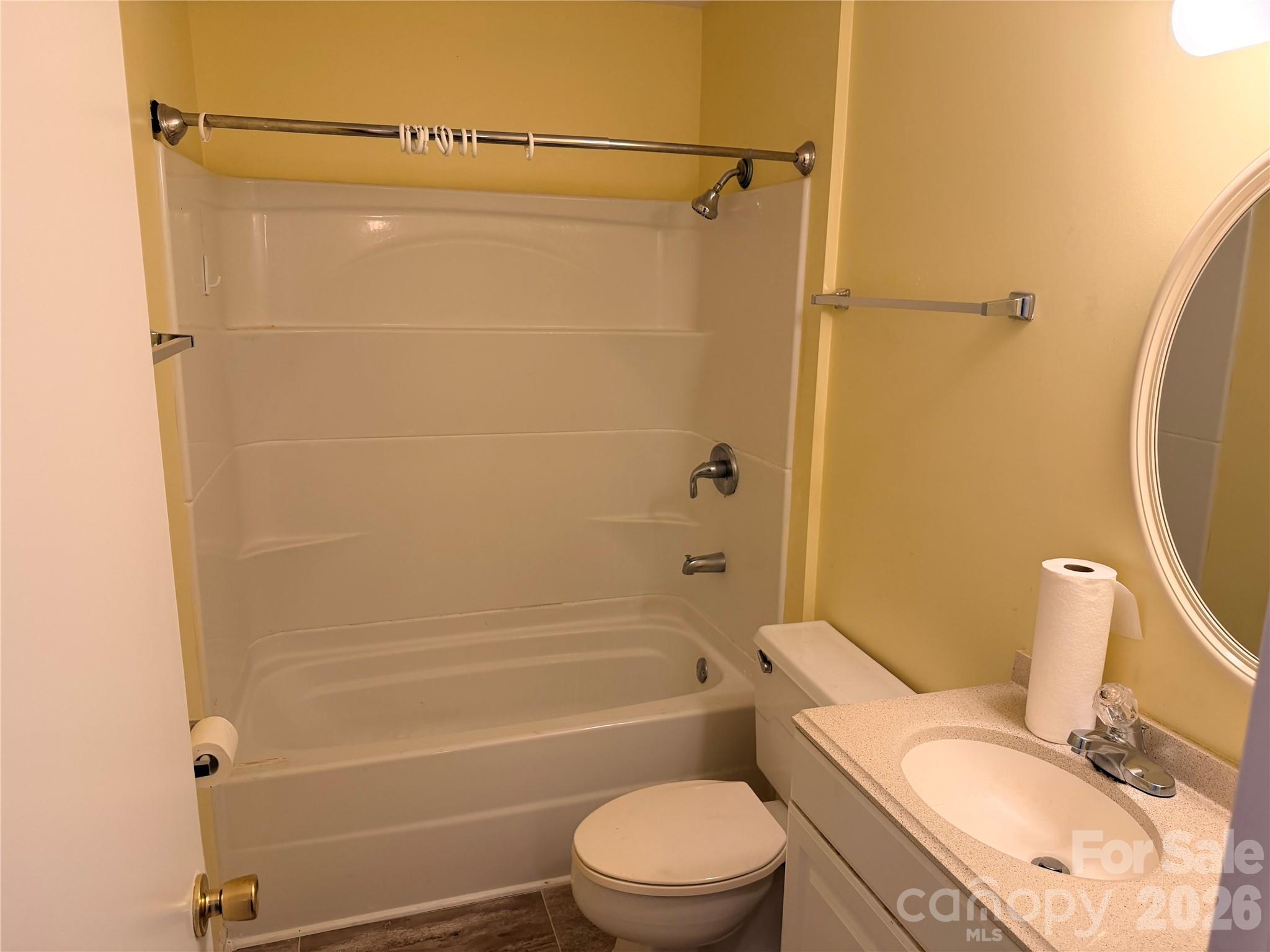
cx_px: 635
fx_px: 881
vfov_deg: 56.8
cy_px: 476
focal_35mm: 24
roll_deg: -1.5
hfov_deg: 71.6
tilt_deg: -12.7
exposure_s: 1/120
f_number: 1.78
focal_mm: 6.76
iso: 160
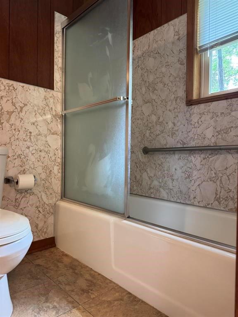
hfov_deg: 56.8
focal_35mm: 24
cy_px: 158
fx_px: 220
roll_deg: -0.1
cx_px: 119
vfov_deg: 71.6
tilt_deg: -0.3
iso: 500
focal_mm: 6.76
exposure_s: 1/60
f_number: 1.78
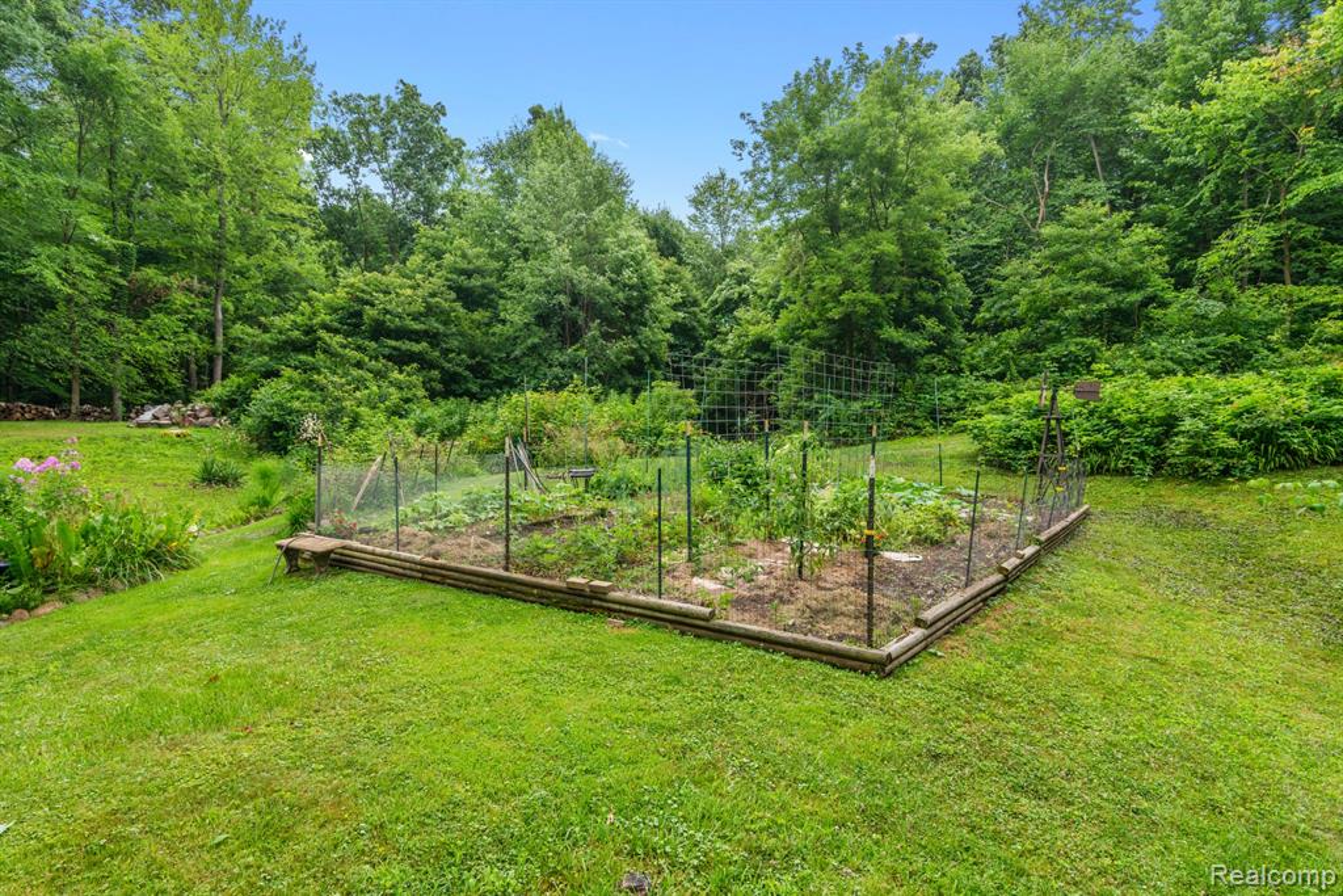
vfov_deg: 70.5
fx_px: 634
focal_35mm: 17
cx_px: 672
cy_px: 448
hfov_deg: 93.3
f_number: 8
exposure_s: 1/200
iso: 400
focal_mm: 17
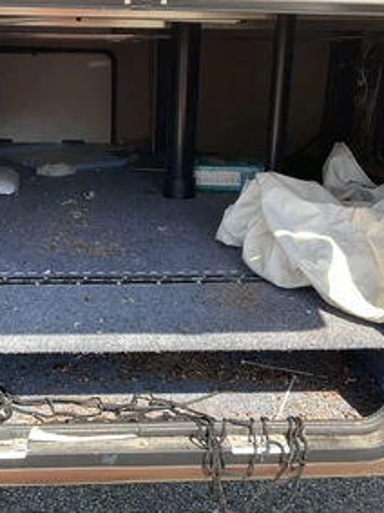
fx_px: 607
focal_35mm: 41
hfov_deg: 34.7
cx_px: 120
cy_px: 243
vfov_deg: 45.8
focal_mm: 3
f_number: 1.8
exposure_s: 1/312
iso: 25
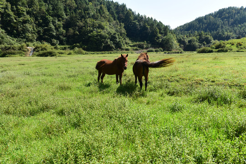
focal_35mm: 34
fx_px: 232
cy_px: 82
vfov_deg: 38.9
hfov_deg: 55.8
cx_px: 123
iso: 64
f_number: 6.3
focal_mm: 34
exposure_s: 1/100
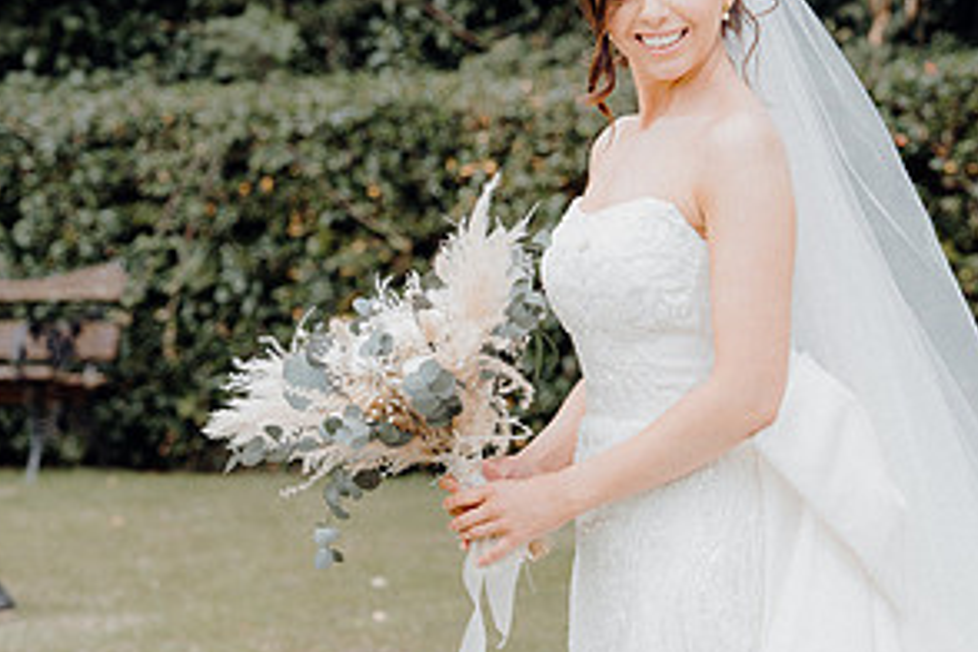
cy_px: 201
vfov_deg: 9.9
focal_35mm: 138
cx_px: 672
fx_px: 3749
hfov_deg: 14.8
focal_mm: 70
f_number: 3.5
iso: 125
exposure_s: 1/160
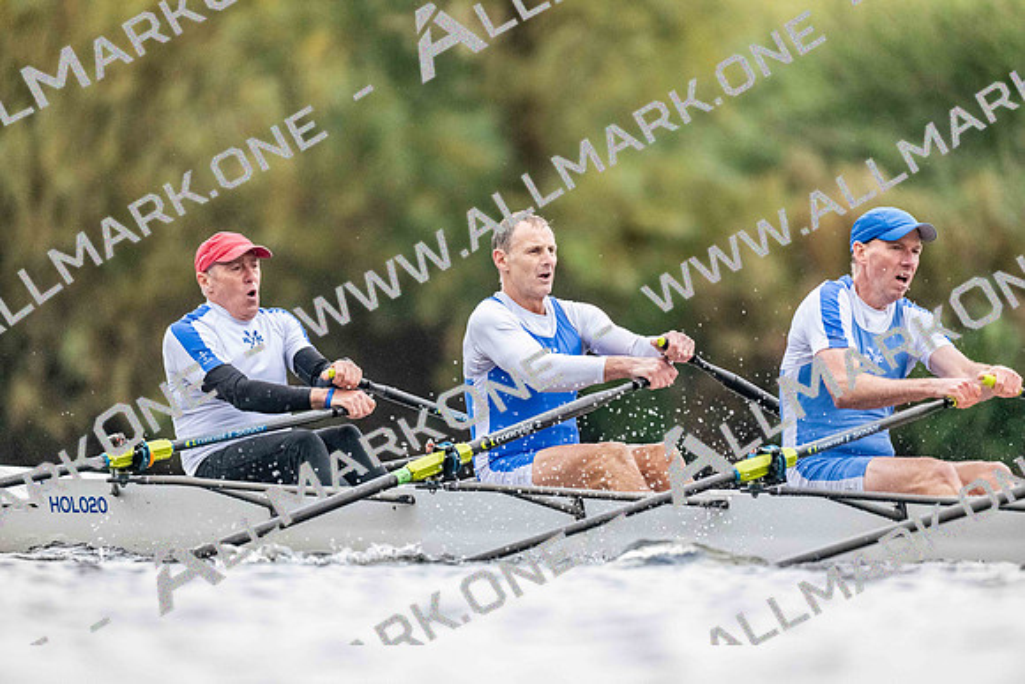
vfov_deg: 2.3
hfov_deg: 3.4
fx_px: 17087
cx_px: 512
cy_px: 342
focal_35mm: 600
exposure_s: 1/2500
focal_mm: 600
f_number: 4
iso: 6400
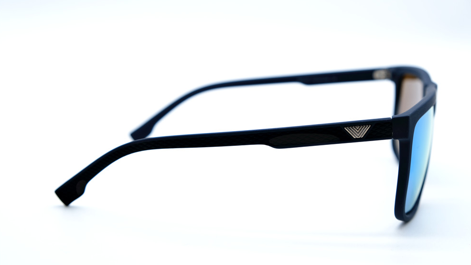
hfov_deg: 31.0
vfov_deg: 17.7
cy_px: 143
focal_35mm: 68
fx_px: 849
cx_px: 237
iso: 160
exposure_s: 1/150
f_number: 5.6
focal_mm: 42.5
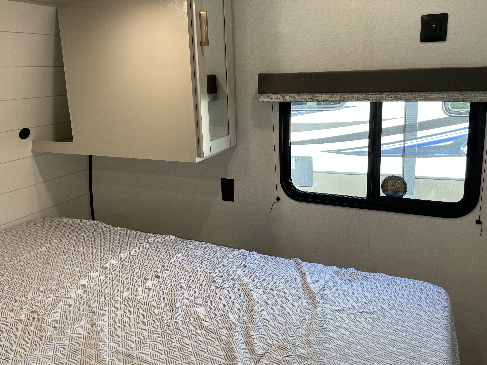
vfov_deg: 48.1
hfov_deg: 61.7
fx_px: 408
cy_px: 162
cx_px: 245
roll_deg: +2.6
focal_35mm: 29
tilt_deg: -10.6
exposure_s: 1/121
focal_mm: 4.2
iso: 125
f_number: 1.6
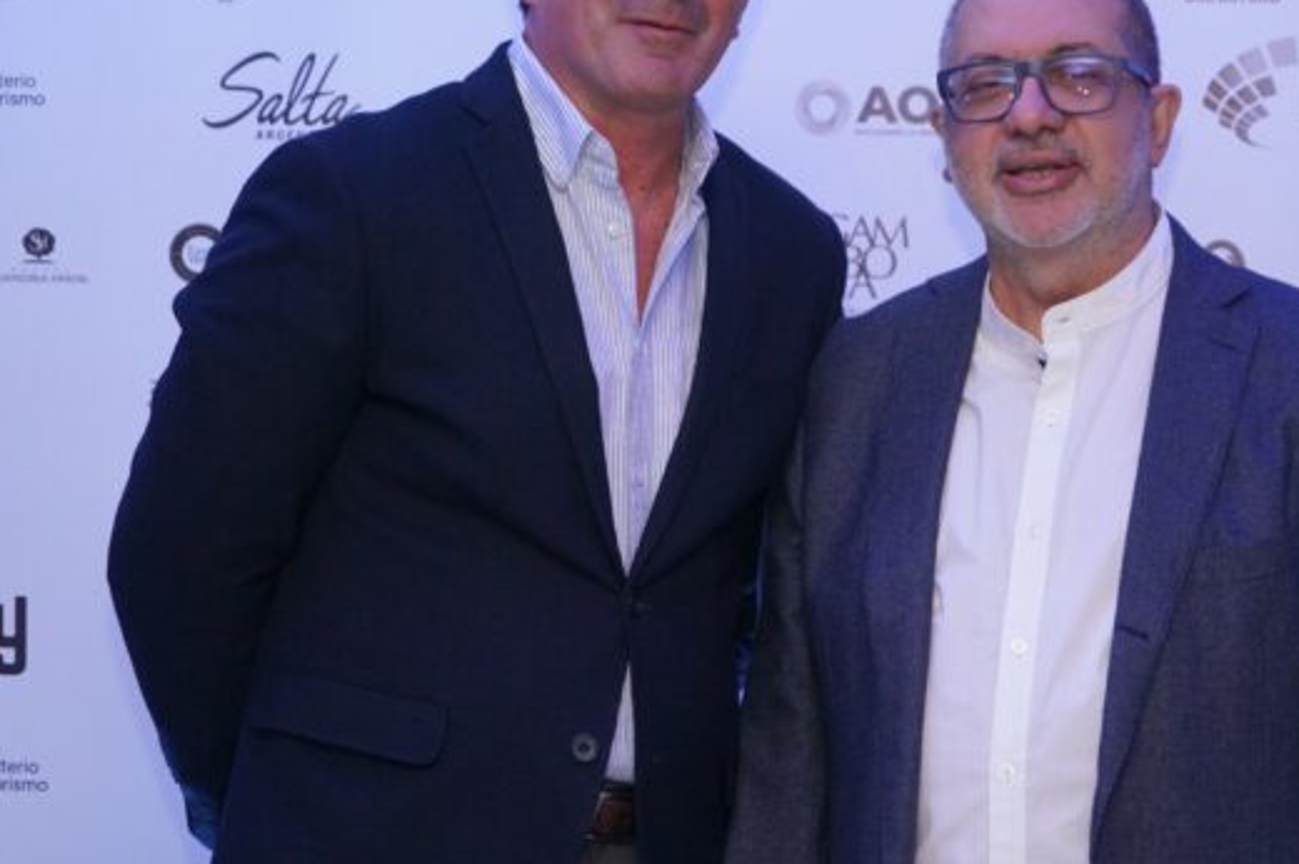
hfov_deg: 15.1
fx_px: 4904
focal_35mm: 136
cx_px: 852
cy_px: 267
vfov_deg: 10.1
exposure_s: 1/160
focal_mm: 92
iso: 5000
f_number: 5.6
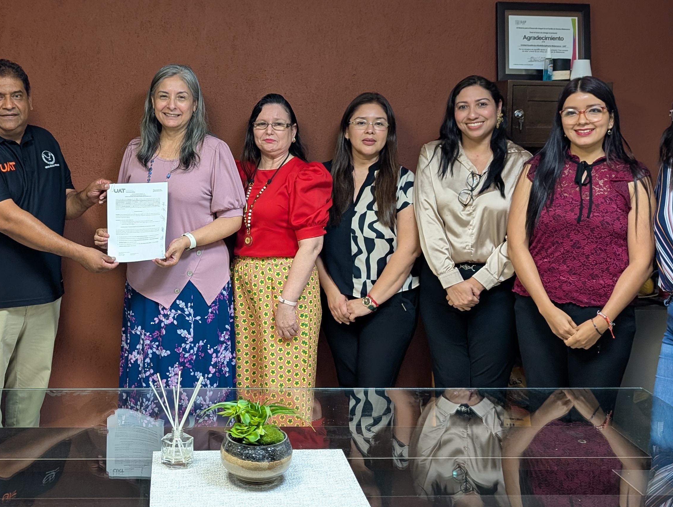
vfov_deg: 33.4
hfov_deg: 43.0
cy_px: 169
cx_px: 212
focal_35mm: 43
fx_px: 837
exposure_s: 1/24
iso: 99
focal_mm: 6.9
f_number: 1.68
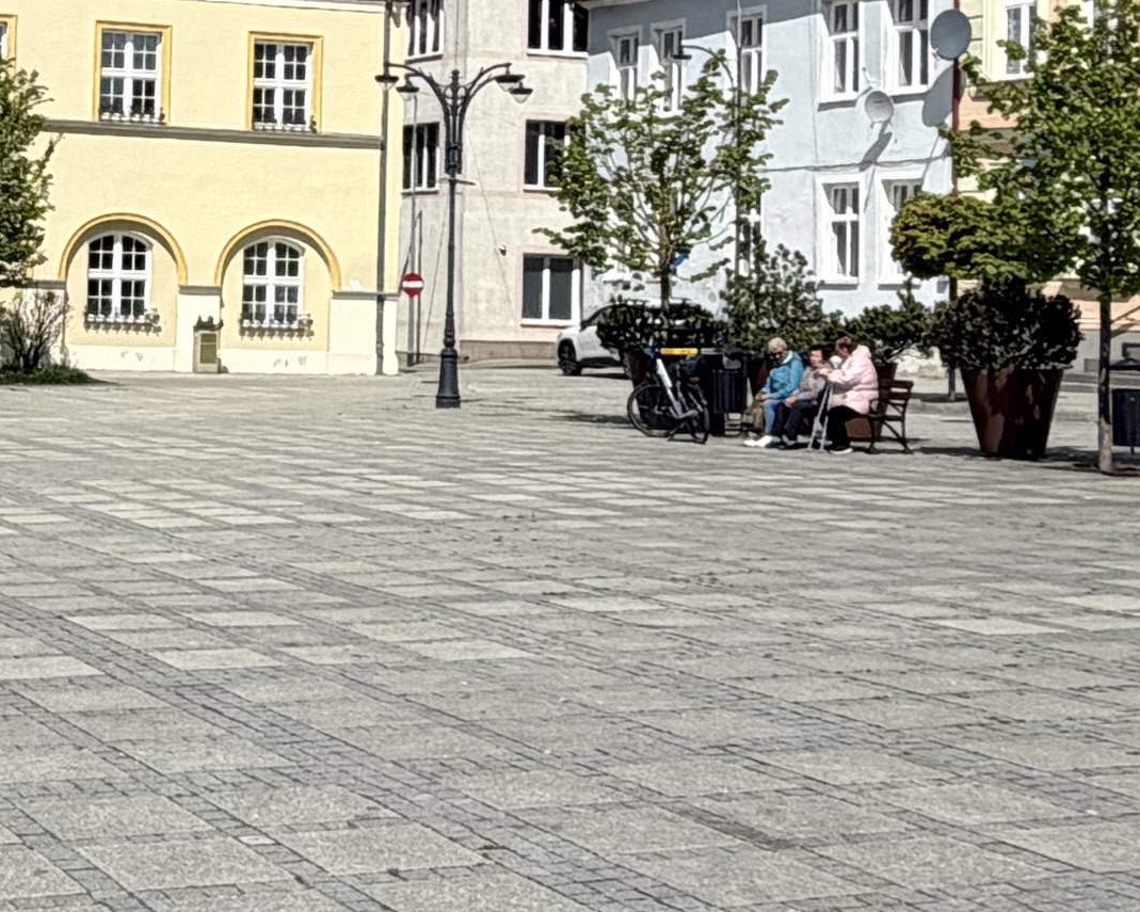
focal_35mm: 73
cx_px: 78
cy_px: 172
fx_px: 2463
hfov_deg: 25.1
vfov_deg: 20.7
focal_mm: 2.22
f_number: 2.2
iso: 25
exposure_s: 1/1613
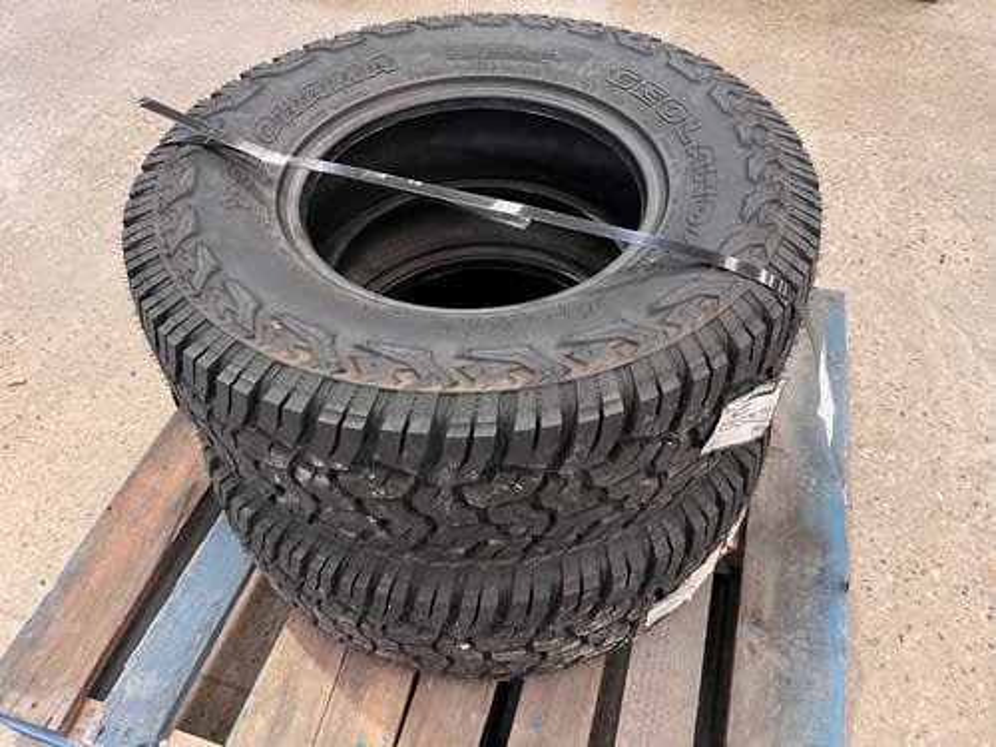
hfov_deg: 67.3
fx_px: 748
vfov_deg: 53.1
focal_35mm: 26
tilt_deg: -46.7
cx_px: 498
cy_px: 374
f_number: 1.6
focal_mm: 5.1
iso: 125
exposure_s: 1/50
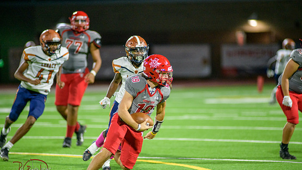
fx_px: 2531
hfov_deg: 6.8
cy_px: 93
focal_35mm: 316
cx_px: 151
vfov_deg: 3.8
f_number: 2.8
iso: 2000
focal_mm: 300
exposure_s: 1/500
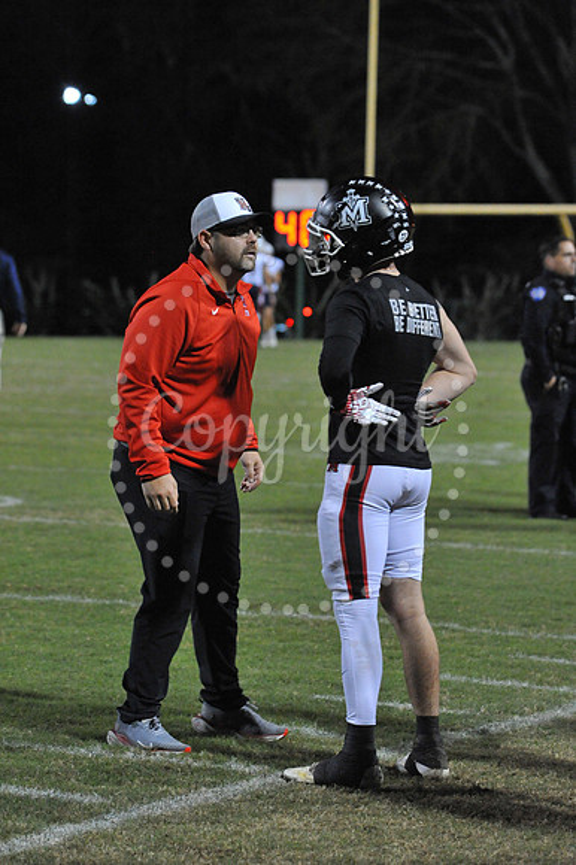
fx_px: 4085
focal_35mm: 170
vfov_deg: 12.1
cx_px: 288
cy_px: 432
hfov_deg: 8.1
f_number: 6.3
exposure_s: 1/160
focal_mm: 170
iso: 6400
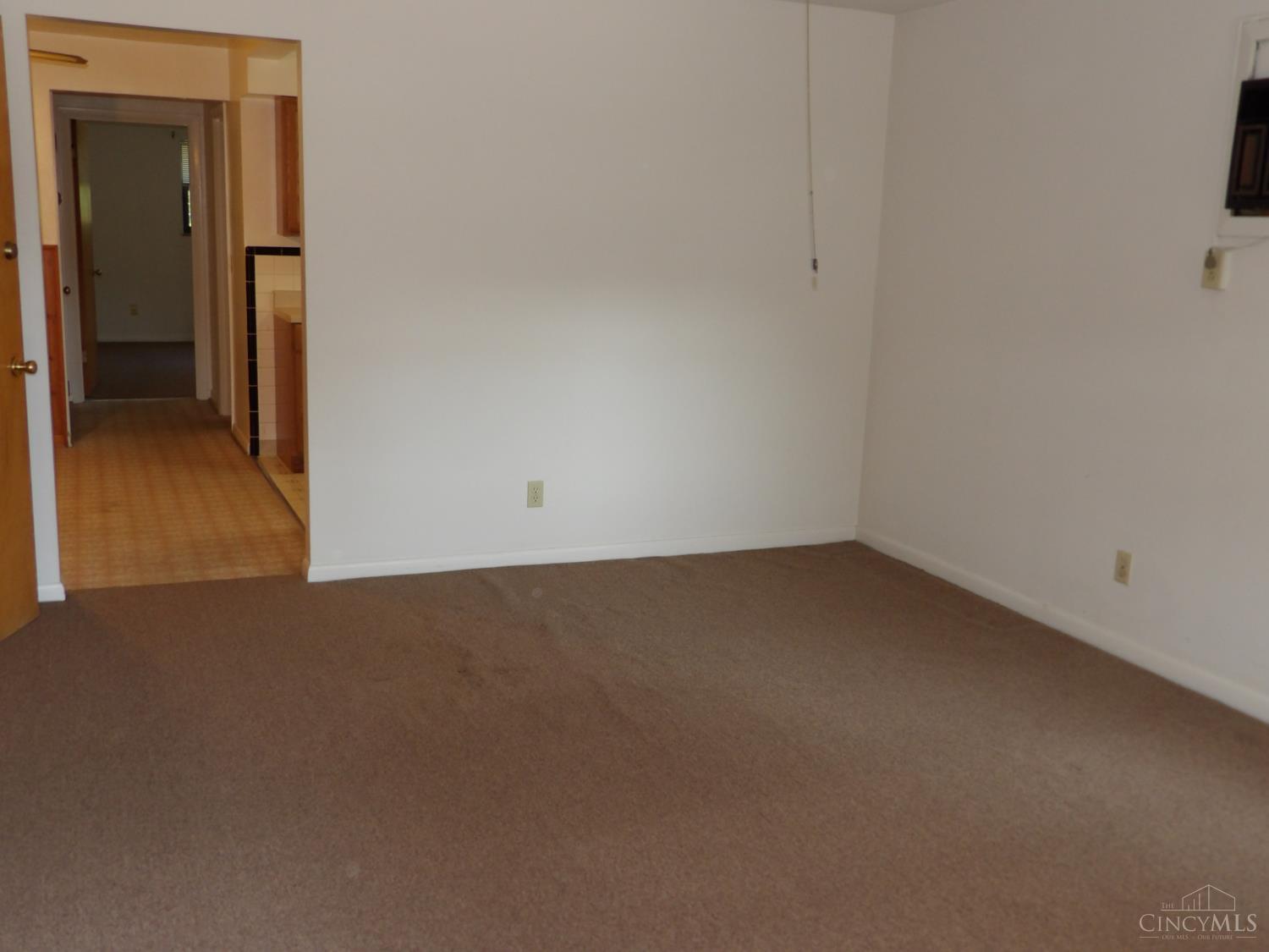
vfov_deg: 42.9
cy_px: 476
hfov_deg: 55.4
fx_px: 1210
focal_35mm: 33
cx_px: 634
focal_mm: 5.9
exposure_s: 1/33
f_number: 3.6
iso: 200
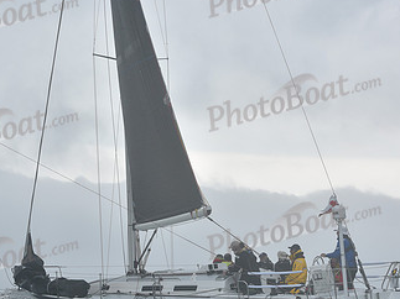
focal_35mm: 121
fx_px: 1398
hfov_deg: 16.3
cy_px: 181
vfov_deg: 12.2
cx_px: 144
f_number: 8
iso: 320
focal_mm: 70
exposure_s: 1/800
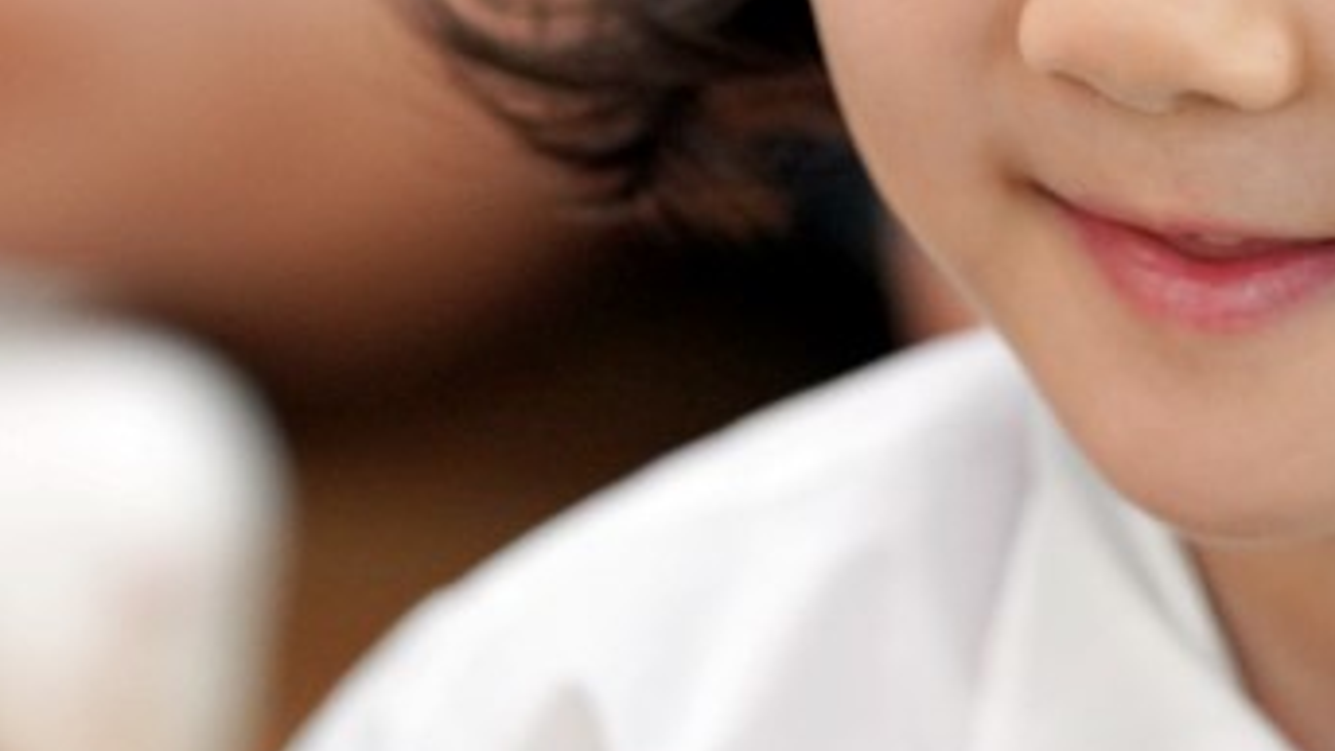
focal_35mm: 549
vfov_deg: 2.2
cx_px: 1187
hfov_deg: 3.9
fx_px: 19435
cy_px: 39
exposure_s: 1/250
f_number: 4
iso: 3200
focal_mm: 200
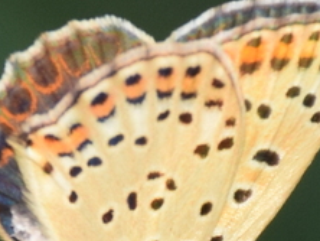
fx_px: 8079
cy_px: 196
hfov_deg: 2.3
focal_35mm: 873
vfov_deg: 1.7
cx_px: 79
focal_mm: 140
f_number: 7.1
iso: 320
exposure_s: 1/60
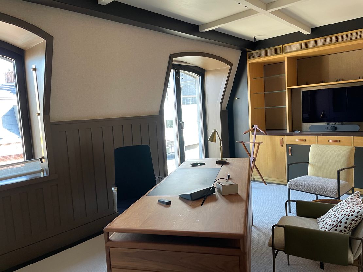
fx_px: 273
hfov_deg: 67.3
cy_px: 136
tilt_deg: -5.5
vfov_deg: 53.1
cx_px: 182
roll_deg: +3.8
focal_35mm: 26
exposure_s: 1/92
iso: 125
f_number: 1.6
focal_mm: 4.2
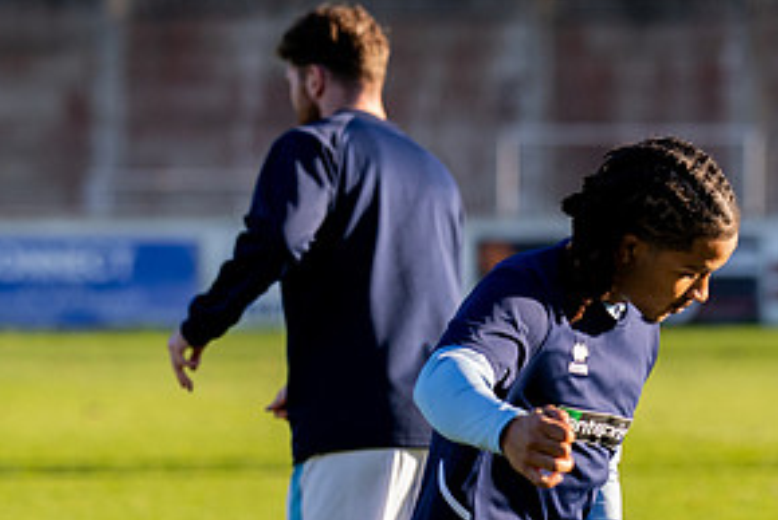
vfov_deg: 3.2
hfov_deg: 4.8
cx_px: 606
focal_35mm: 428
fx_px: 9259
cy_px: 658
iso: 400
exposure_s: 1/2500
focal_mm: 135
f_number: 2.8
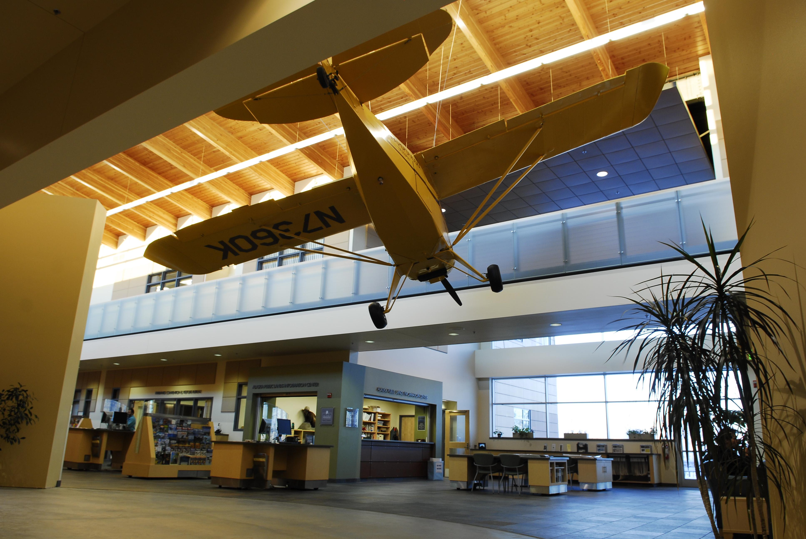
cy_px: 270
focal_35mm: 26
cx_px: 403
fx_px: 572
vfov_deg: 50.5
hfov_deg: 70.4
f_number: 6.3
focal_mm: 17
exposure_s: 1/10
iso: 200
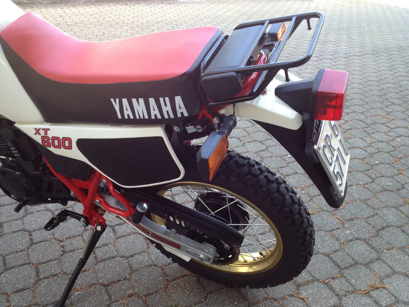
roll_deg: -1.8
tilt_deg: -30.1
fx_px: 414
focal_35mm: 35
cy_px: 154
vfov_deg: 40.7
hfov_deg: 52.6
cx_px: 204
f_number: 2.4
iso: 50
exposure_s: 1/125
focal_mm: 4.28
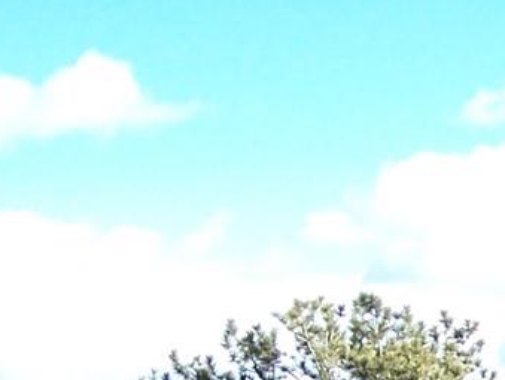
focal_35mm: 179
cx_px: 696
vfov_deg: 8.0
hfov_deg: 10.7
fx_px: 2614
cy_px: 712
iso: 80
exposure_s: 1/400
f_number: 2.8
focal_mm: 6.3
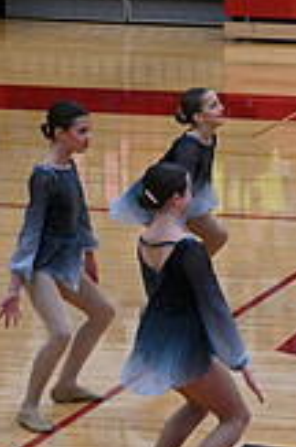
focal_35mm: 346
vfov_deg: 6.0
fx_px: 4285
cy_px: 333
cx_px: 784
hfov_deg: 3.9
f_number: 4
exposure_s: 1/400
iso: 4000
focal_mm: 97
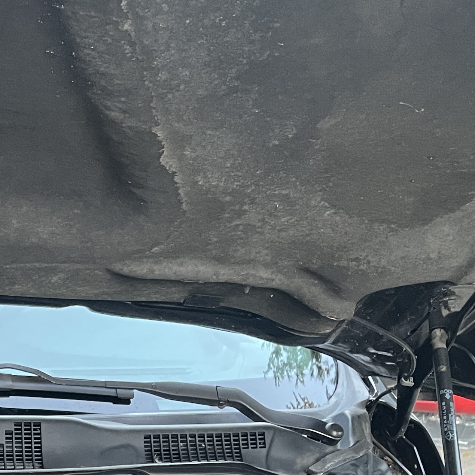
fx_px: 1133
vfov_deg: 22.0
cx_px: -153
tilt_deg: -23.3
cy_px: 558
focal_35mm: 73
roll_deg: +1.5
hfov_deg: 21.3
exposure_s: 1/60
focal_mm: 5.1
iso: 320
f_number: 1.6
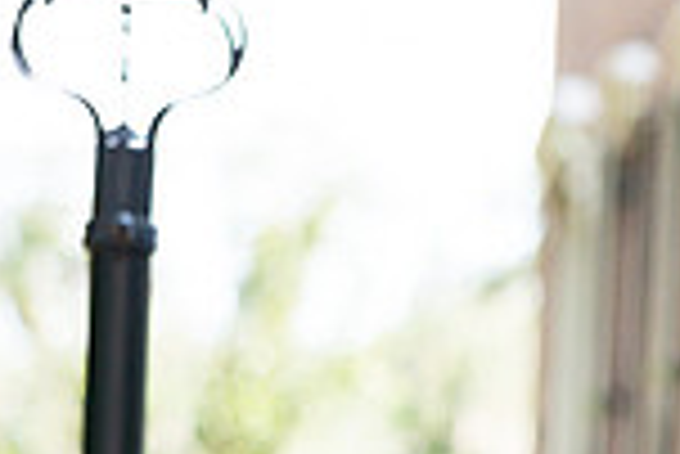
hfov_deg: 4.3
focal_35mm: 480
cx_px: 824
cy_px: 591
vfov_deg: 2.9
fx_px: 9075
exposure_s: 1/2500
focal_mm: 125
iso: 640
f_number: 2.8
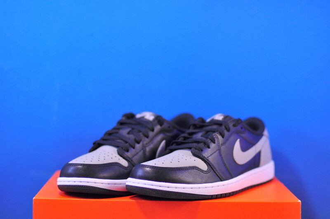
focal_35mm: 75
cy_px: 110
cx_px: 165
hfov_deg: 27.0
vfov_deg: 18.1
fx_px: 687
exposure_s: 1/320
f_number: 2
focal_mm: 50
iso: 250
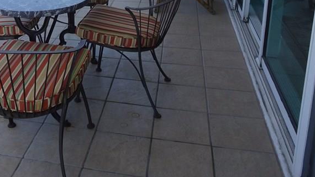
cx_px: 83
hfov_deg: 42.6
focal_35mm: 47
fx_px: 392
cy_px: -23
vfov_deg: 23.6
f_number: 3.5
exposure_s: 1/320
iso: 80
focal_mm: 4.1
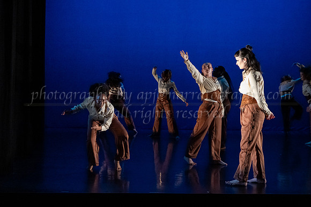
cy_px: 98
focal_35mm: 62
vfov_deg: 22.1
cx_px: 104
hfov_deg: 32.3
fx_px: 532
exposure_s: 1/400
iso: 4000
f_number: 3.5
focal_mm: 46
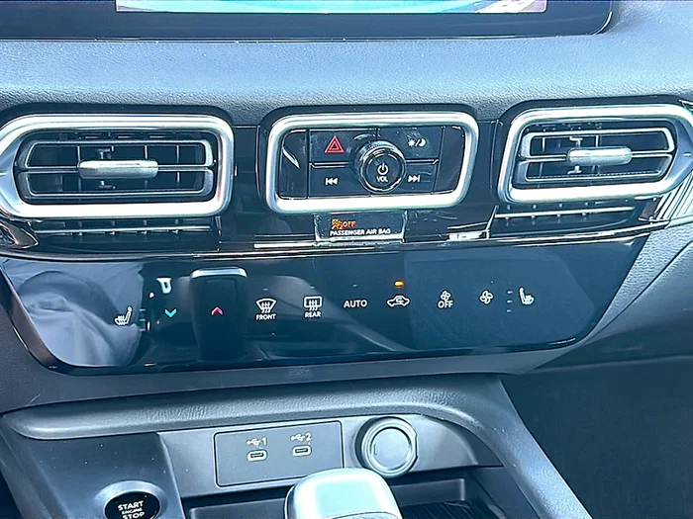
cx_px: 346
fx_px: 921
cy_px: 260
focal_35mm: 46
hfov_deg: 41.2
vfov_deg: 31.5
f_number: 1.78
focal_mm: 6.86
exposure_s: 1/80
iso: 125
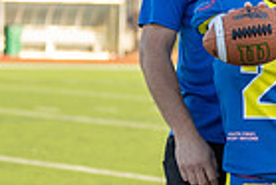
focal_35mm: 292
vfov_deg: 4.7
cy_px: 134
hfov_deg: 7.0
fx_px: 2241
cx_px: 320
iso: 100
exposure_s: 1/500
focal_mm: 70
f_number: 2.8
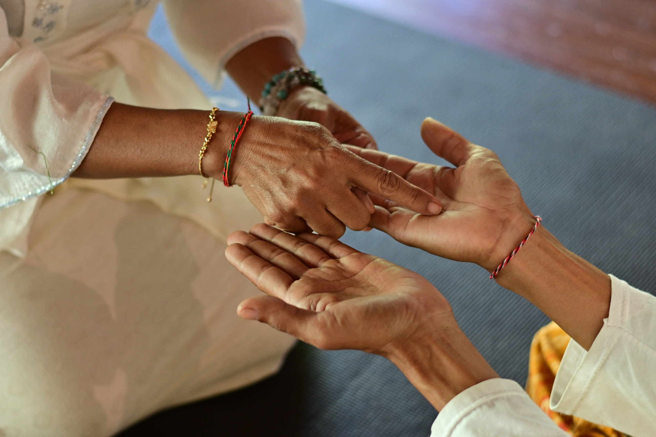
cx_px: 328
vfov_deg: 18.2
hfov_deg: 27.0
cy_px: 218
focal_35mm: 75
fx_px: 1367
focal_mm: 50
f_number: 2.2
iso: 800
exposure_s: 1/125
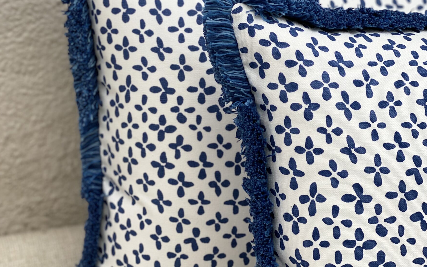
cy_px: 15
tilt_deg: -23.3
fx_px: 931
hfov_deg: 25.8
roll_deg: -7.7
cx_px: 230
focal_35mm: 80
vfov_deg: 16.1
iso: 40
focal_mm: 6
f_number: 2
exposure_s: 1/122
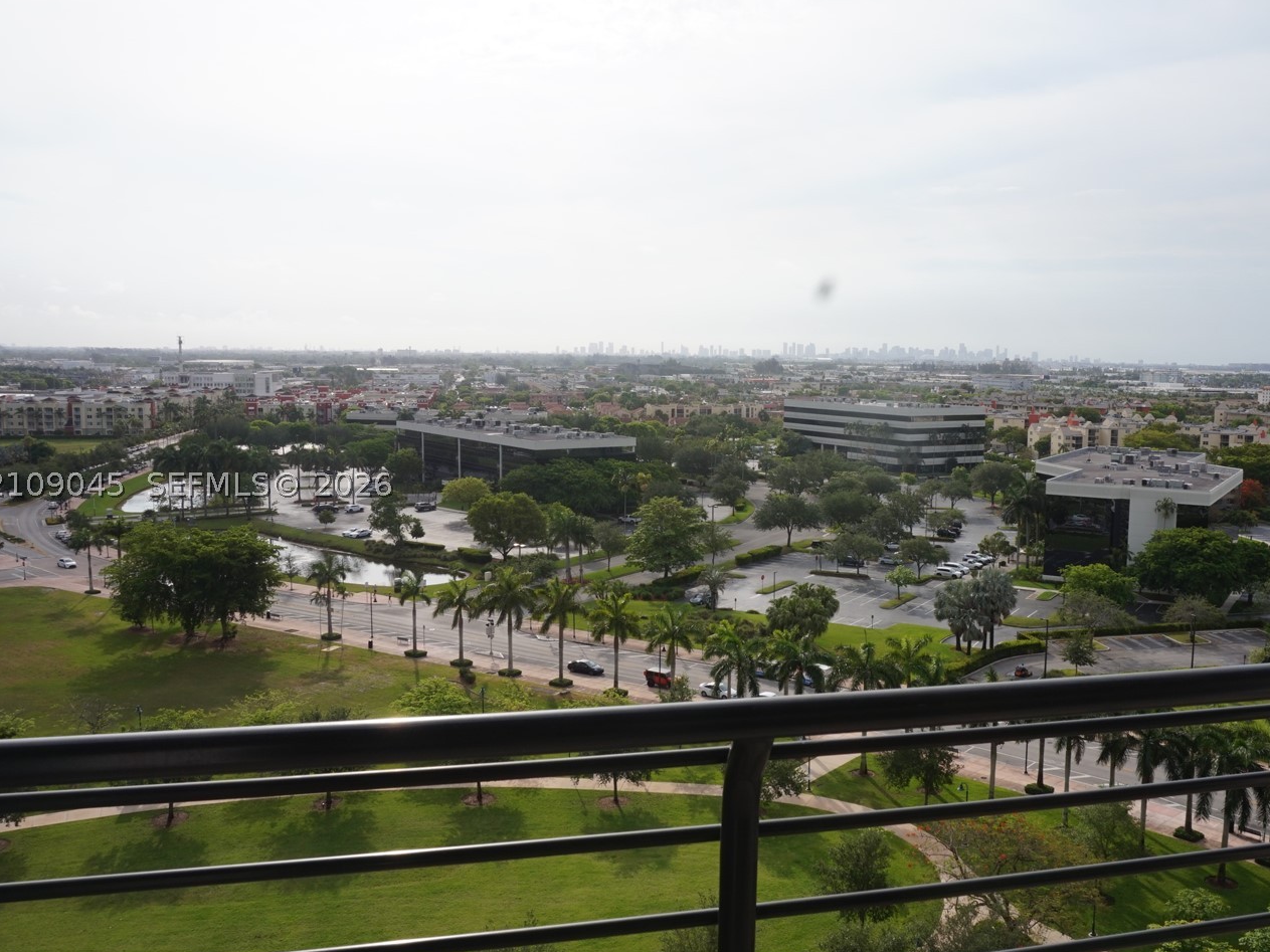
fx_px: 1137
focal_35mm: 31
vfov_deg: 45.4
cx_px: 788
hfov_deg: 57.7
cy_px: 483
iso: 100
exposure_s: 1/125
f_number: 14
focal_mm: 16
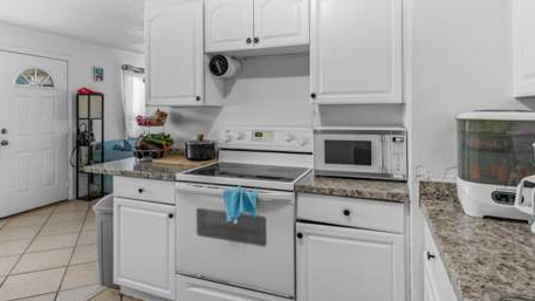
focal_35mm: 22
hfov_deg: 81.2
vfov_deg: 51.2
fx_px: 312
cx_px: 255
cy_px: 122
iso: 800
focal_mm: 20
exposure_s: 1/6
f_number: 9
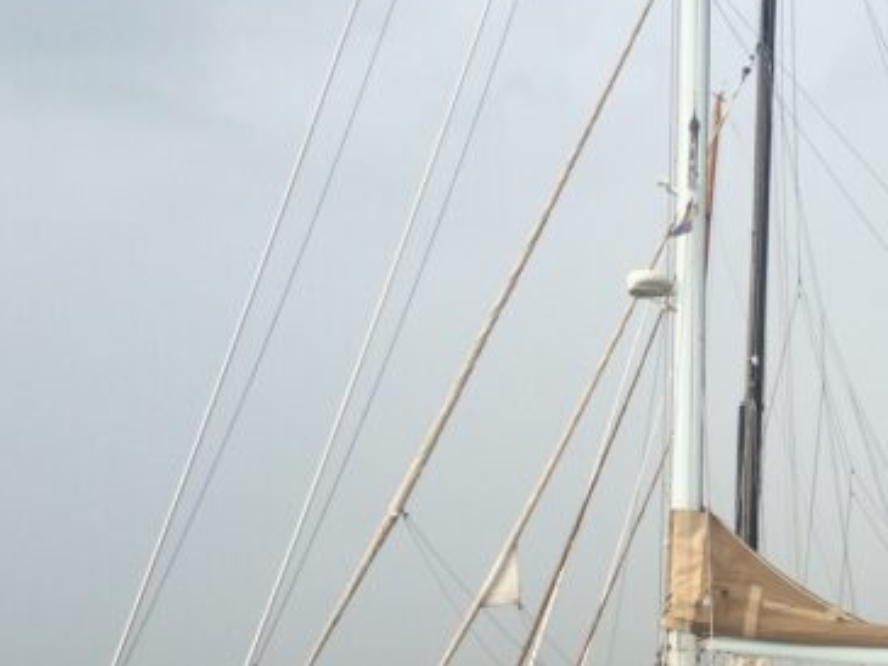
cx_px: 830
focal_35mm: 61
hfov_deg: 30.1
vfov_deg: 23.3
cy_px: 630
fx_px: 1565
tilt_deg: +5.8
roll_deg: +0.3
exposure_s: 1/662
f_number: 2.2
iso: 32
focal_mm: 4.15
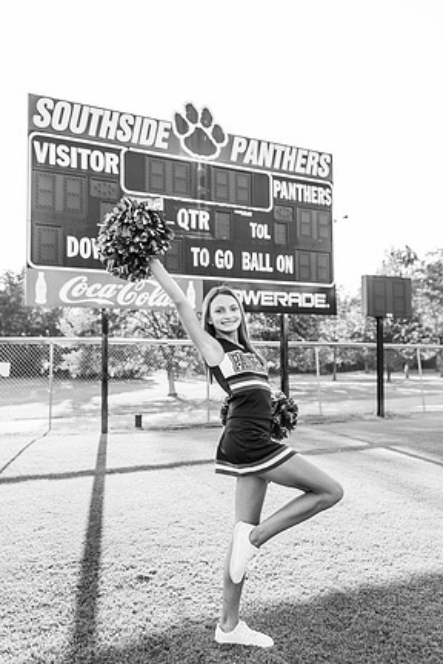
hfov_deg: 51.3
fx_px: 461
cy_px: 335
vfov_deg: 71.5
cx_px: 225
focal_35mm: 25
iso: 200
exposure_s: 1/500
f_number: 2.8
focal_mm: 24
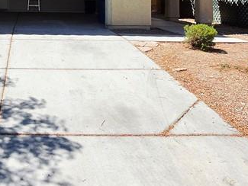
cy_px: -17
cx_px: 23
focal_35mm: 41
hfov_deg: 41.9
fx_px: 294
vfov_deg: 31.4
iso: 32
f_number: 1.9
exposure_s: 1/1667
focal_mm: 2.2
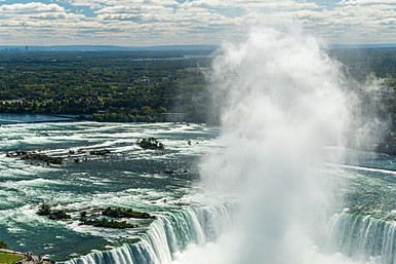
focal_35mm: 80
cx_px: 234
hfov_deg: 25.3
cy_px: 198
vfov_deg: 17.0
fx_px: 880
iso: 100
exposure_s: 1/1000
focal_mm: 35
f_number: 5.6
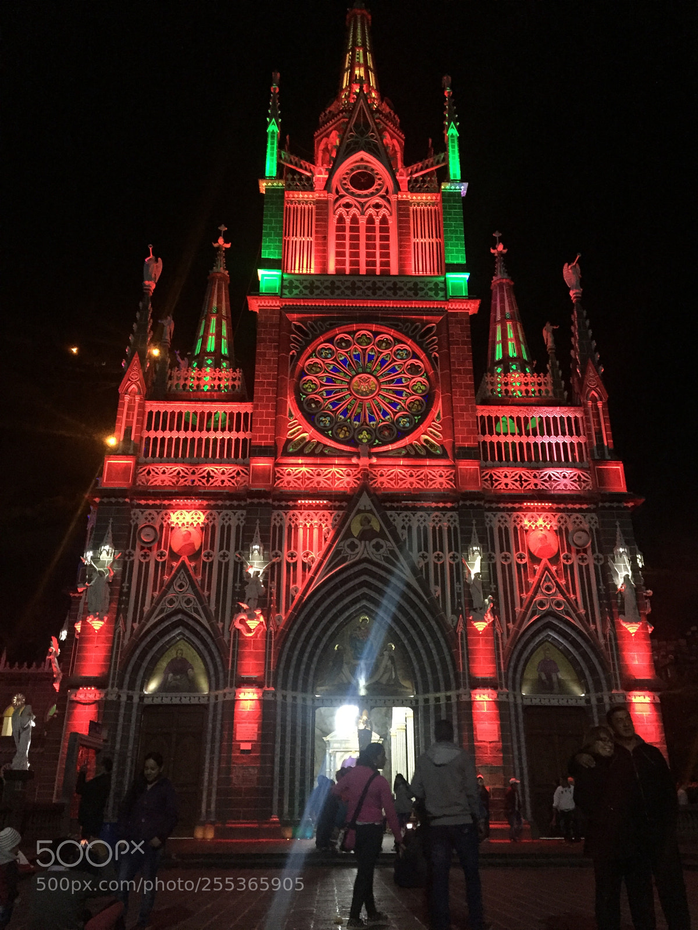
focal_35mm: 29
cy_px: 465
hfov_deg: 48.2
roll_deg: +0.5
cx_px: 349
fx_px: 780
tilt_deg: +23.7
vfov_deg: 61.7
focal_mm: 4.15
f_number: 2.2
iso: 320
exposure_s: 1/15
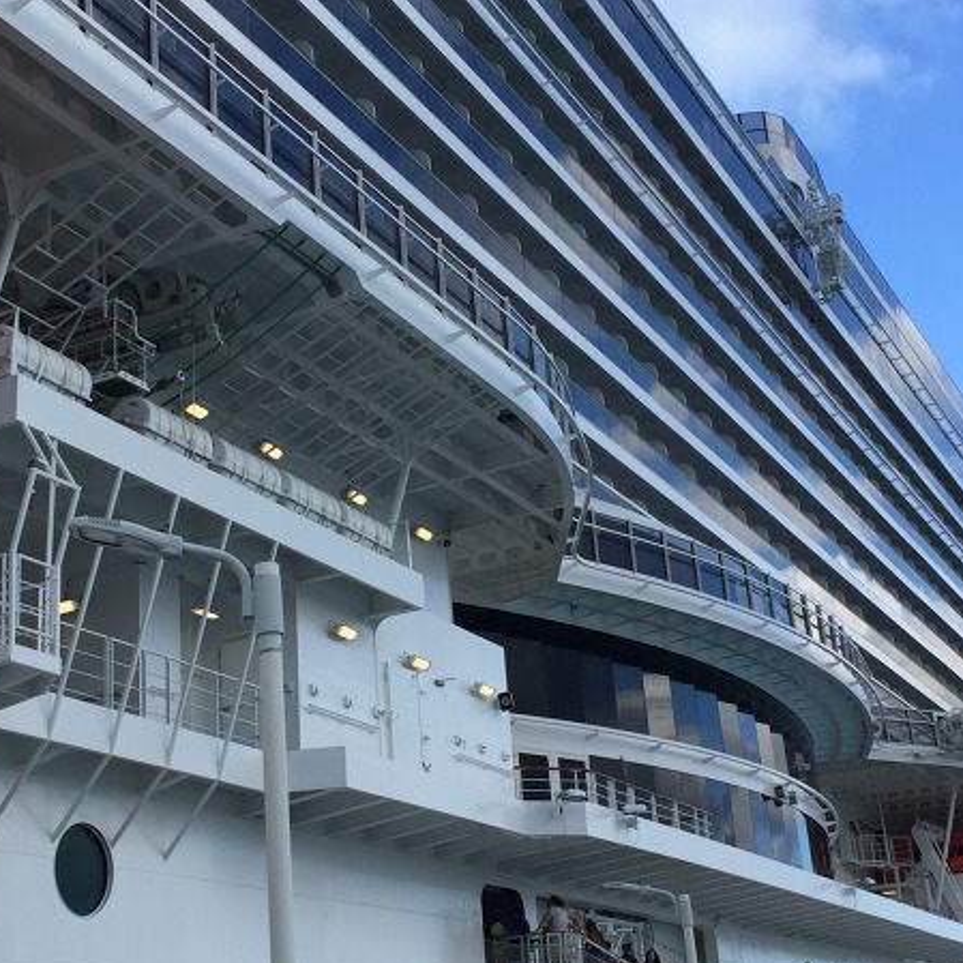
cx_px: 419
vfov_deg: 31.6
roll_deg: +6.1
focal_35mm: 54
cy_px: 497
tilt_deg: +21.0
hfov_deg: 31.6
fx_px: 1700
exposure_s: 1/648
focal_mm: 4.15
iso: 32
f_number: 2.2
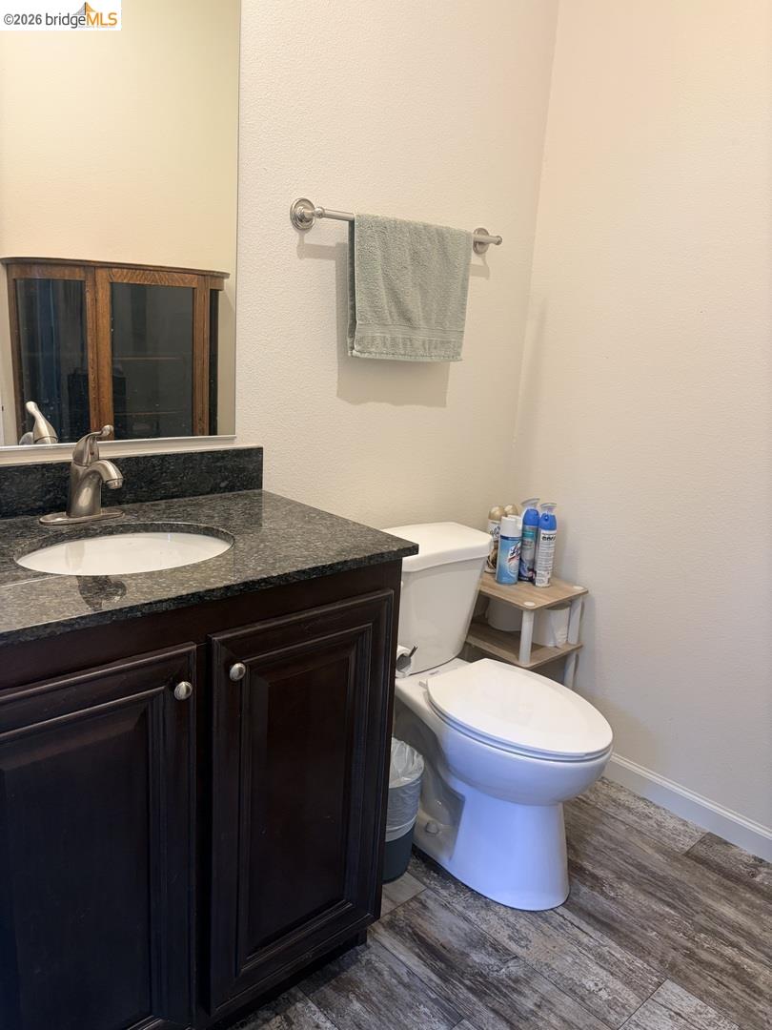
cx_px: 386
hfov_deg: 53.1
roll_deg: -3.0
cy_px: 515
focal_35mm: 26
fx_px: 773
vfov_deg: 67.3
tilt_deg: -13.8
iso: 125
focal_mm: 5.96
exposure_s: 1/60
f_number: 1.6
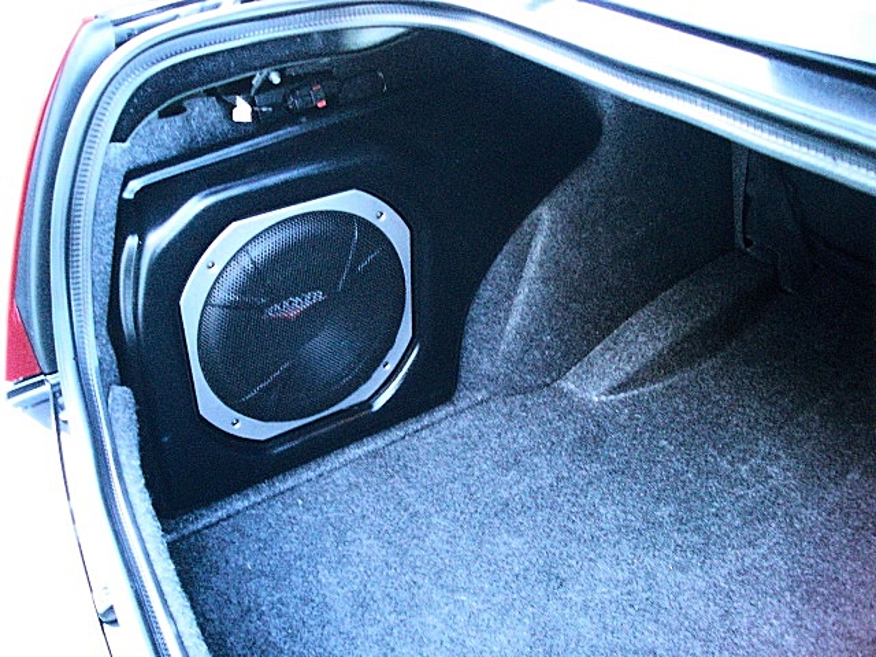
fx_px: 911
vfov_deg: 39.7
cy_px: 328
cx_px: 438
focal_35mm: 36
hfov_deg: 51.4
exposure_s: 1/50
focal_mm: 6.3
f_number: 2.8
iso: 800
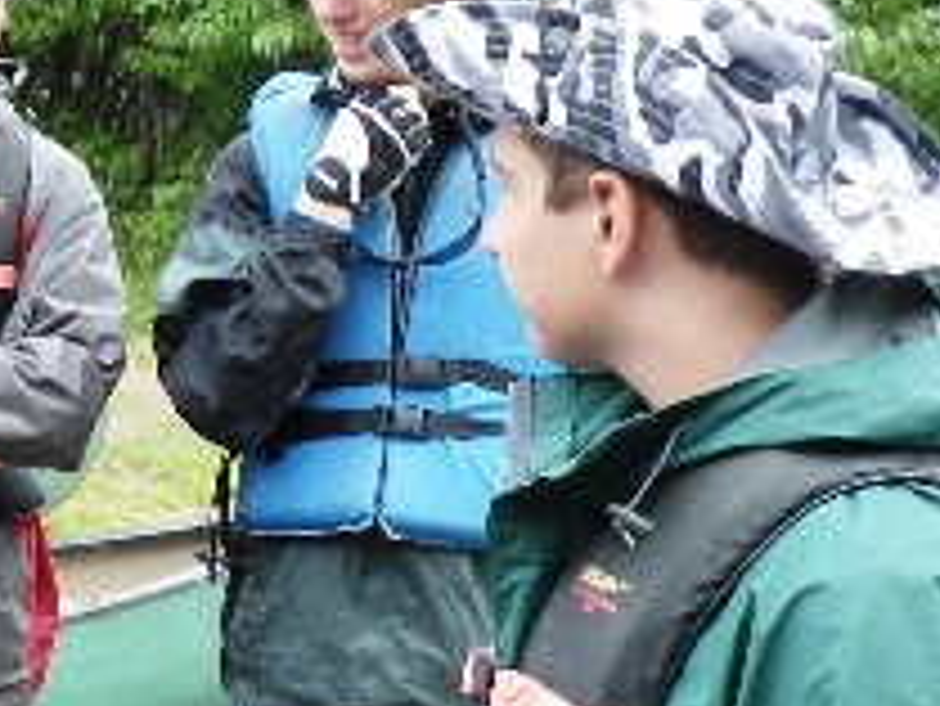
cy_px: 414
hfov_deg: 17.1
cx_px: -346
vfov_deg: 13.8
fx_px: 2907
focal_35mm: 107
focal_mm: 5
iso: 80
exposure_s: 1/100
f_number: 3.5
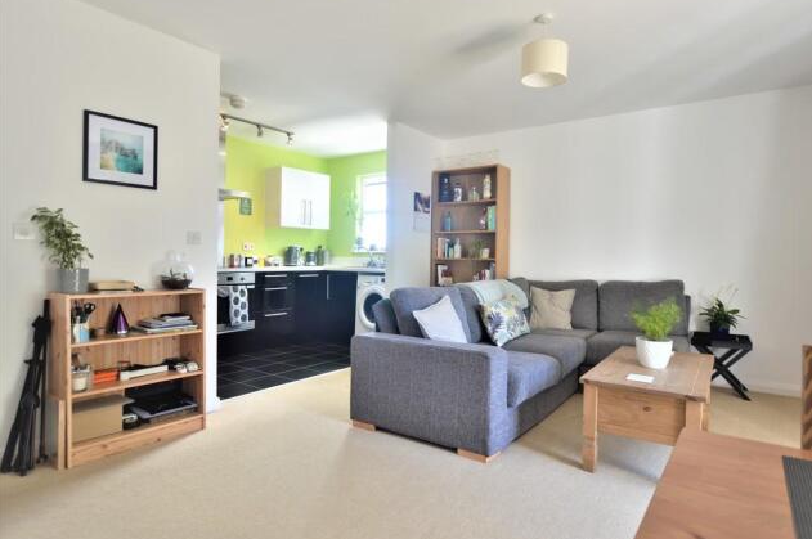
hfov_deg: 68.4
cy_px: 262
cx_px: 420
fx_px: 597
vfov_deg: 48.6
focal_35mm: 27
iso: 100
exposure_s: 1/20
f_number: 3.5
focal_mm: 17
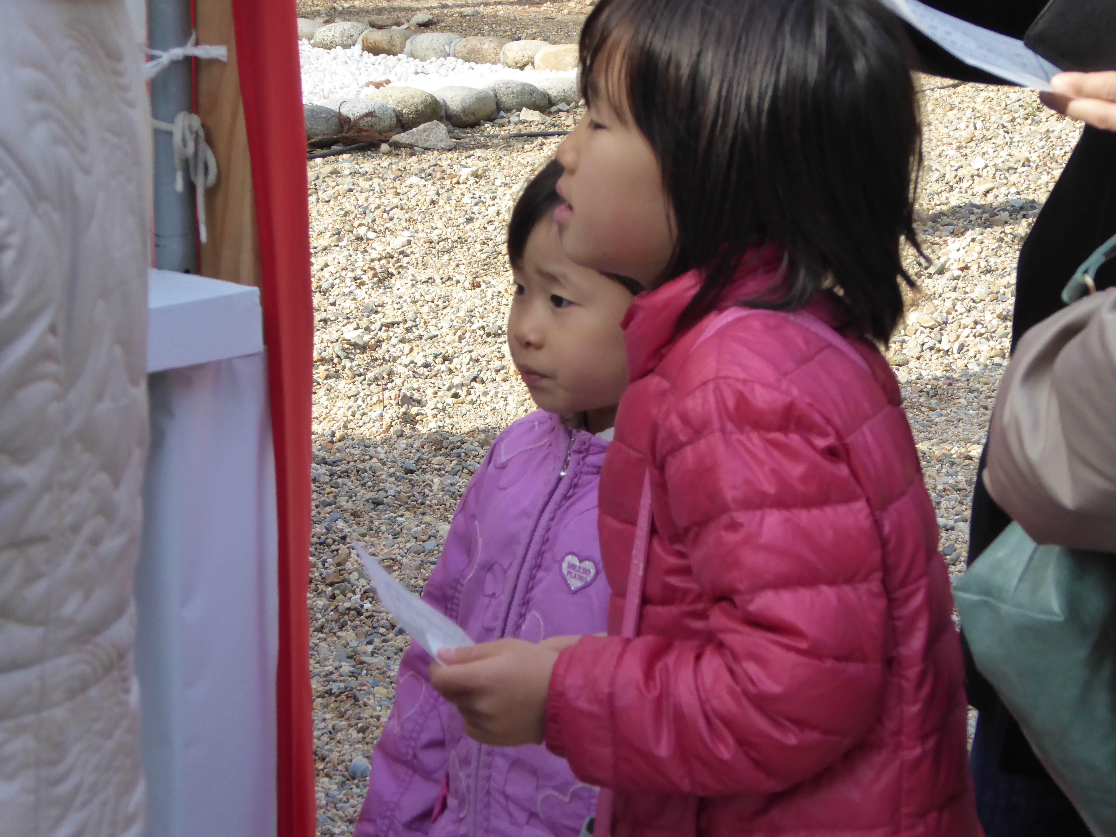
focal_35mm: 150
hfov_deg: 13.2
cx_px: 558
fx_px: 4836
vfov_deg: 9.9
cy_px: 418
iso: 400
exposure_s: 1/250
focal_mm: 24.2
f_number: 5.3
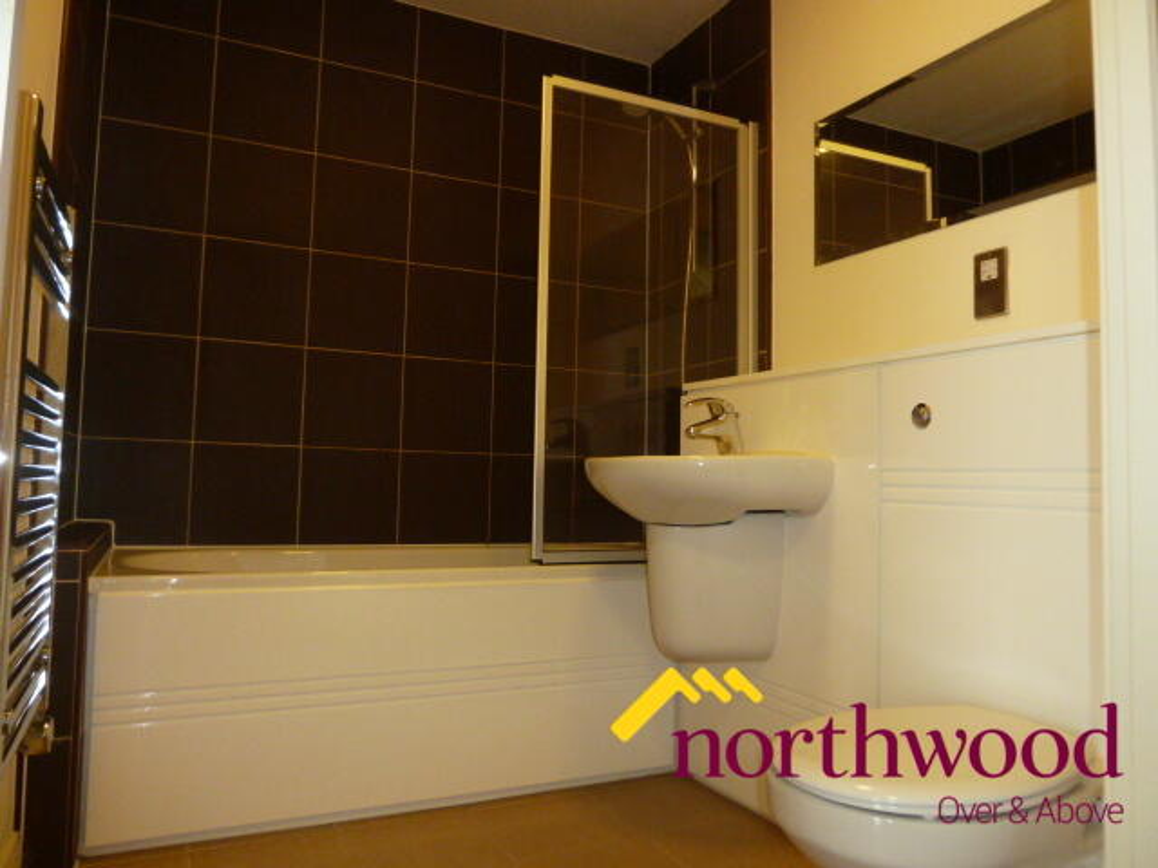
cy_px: 434
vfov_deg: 54.9
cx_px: 579
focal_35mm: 25
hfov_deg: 69.4
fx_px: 836
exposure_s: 1/30
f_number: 3.3
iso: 400
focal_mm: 4.1
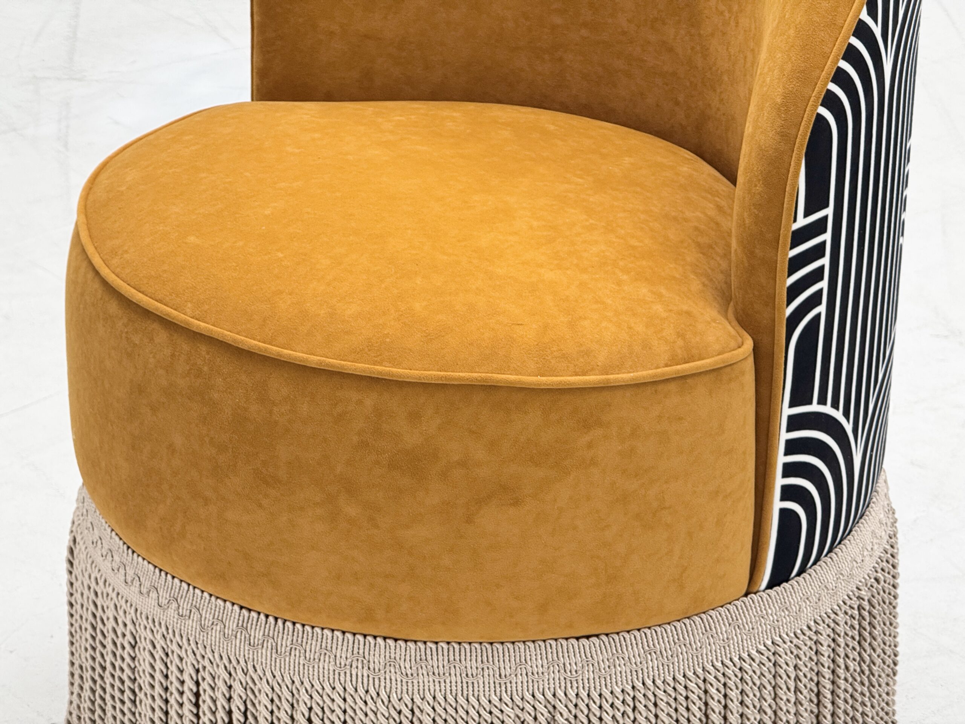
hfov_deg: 16.4
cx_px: 482
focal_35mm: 120
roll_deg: -0.1
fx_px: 3345
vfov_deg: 12.3
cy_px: 362
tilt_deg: -24.9
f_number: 2.8
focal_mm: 15.66
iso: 160
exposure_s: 1/100
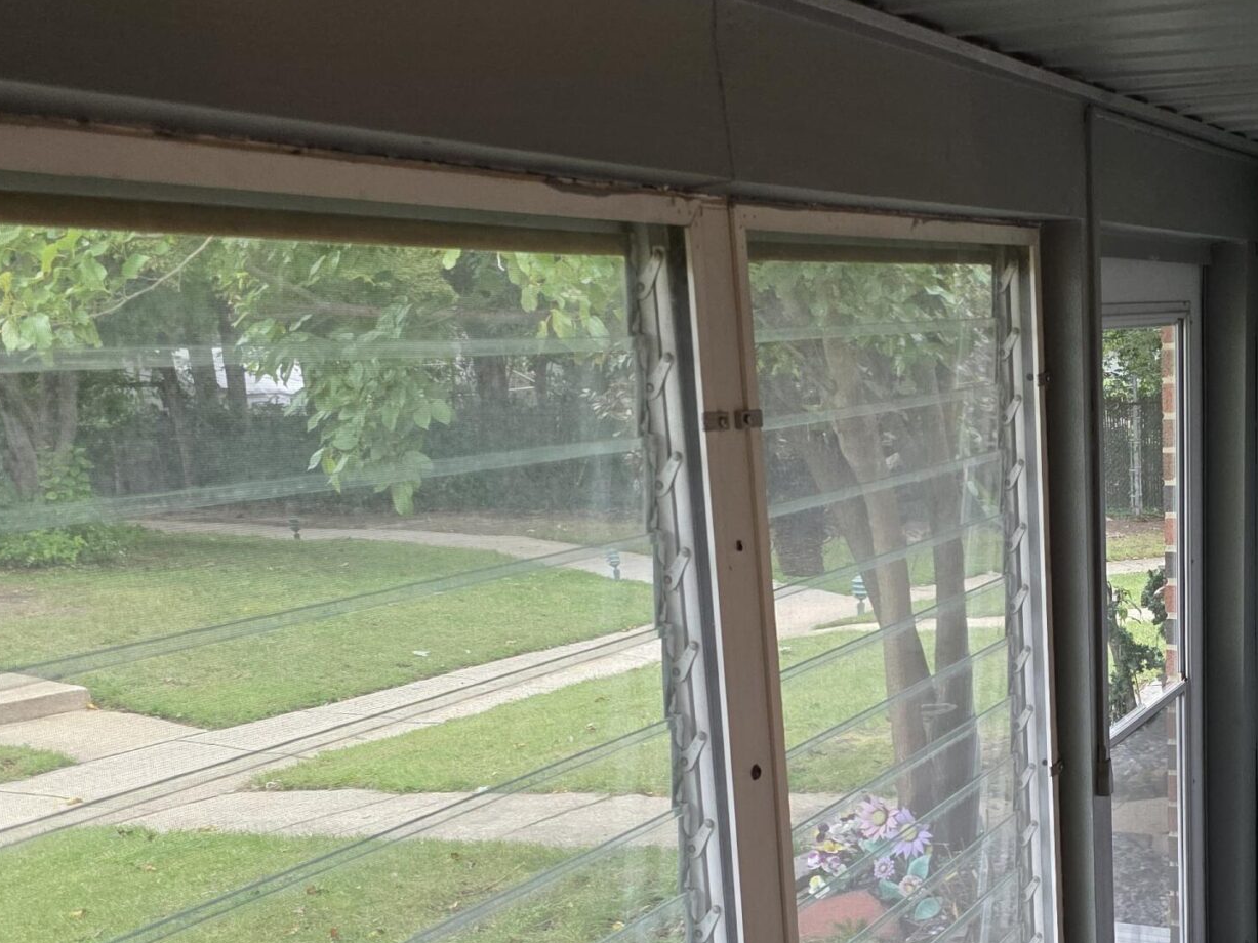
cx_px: 1070
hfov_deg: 37.7
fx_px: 1744
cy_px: 792
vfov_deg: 29.4
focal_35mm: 48
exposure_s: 1/120
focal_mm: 6.3
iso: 200
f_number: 1.7
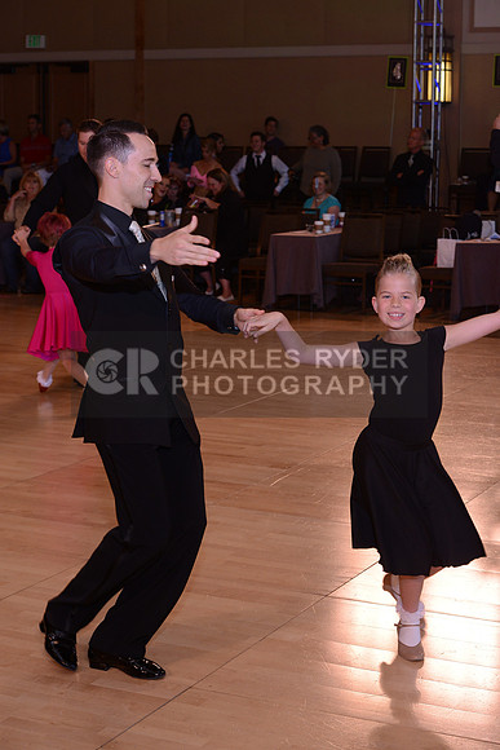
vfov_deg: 28.8
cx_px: 250
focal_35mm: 70
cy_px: 375
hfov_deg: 19.5
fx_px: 1457
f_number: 8
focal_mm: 70
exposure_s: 1/200
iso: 1600
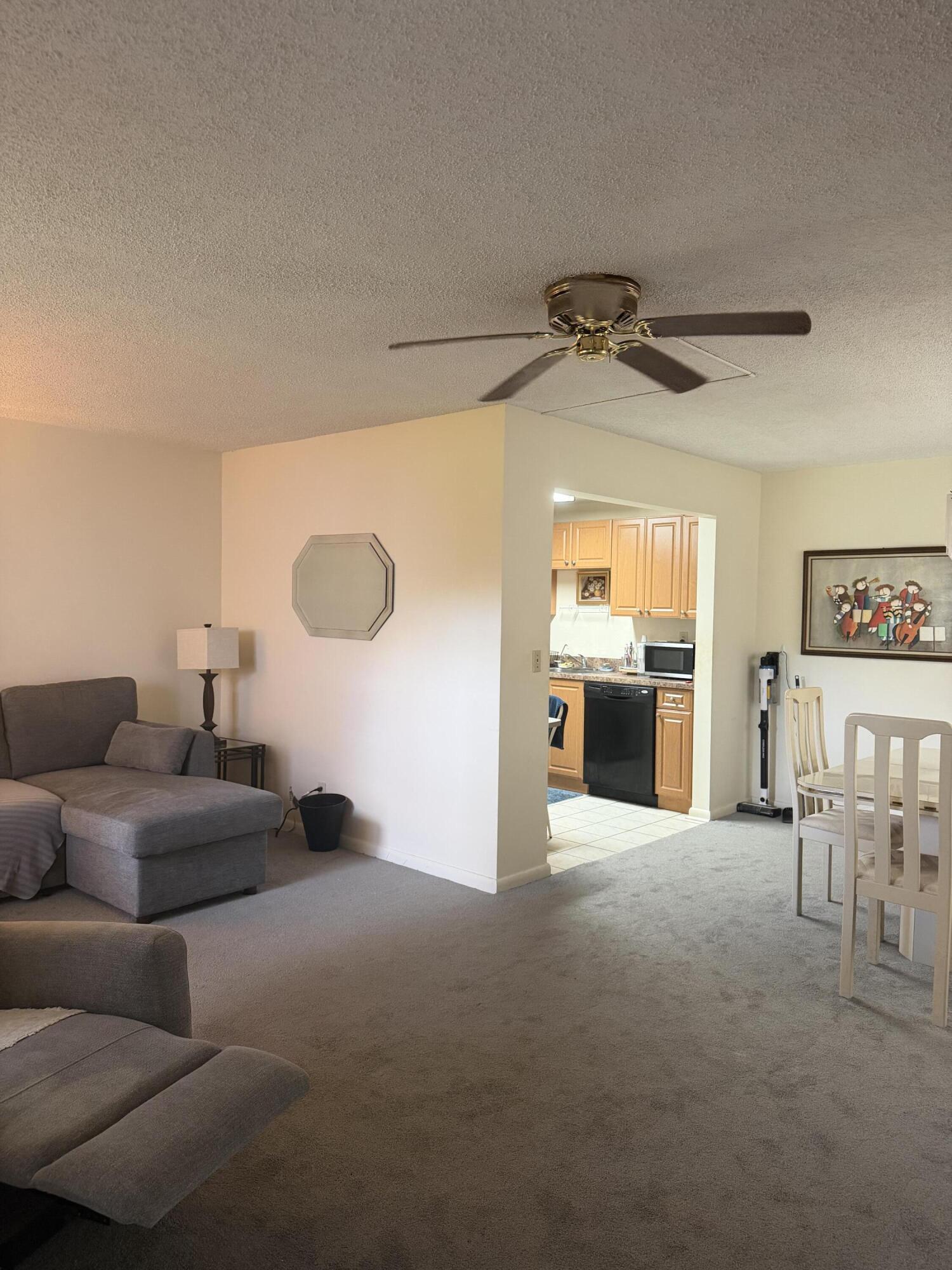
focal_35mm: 24
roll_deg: -1.0
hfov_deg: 56.8
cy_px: 635
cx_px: 476
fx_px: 880
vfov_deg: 71.6
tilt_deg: -1.4
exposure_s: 1/60
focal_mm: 6.76
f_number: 1.78
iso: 320
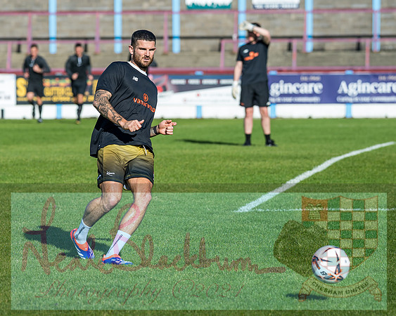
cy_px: 174
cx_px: 120
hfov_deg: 7.6
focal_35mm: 254
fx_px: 2979
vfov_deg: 6.1
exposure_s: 1/1250
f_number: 3.2
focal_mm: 135
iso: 50
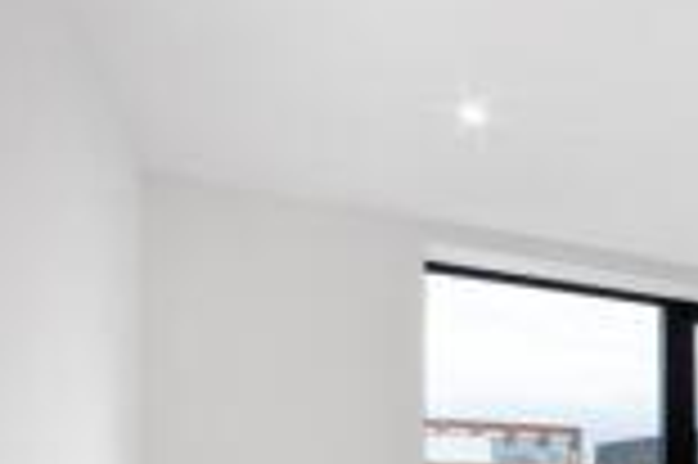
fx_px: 833
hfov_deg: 30.7
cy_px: 471
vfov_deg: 29.0
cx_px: 986
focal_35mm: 43
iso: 400
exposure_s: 1/20
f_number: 16
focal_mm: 14
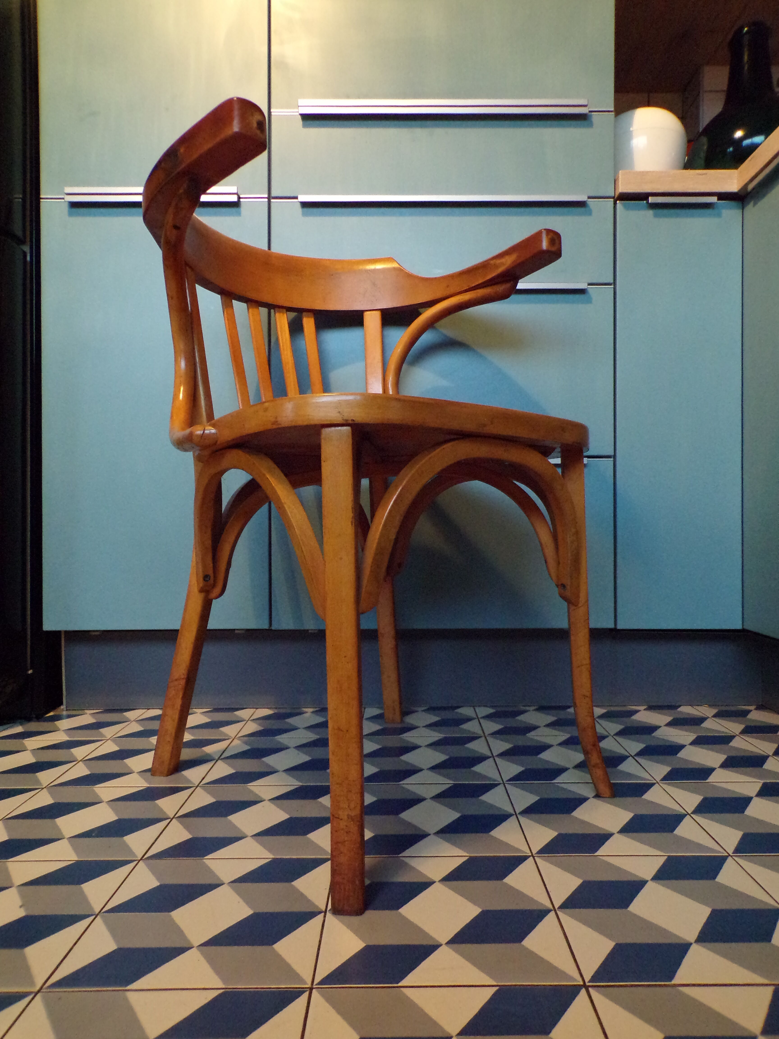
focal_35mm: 24
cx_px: 390
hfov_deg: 56.8
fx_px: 720
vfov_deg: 71.6
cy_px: 520
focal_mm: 4.3
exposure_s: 1/17
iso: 639
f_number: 3
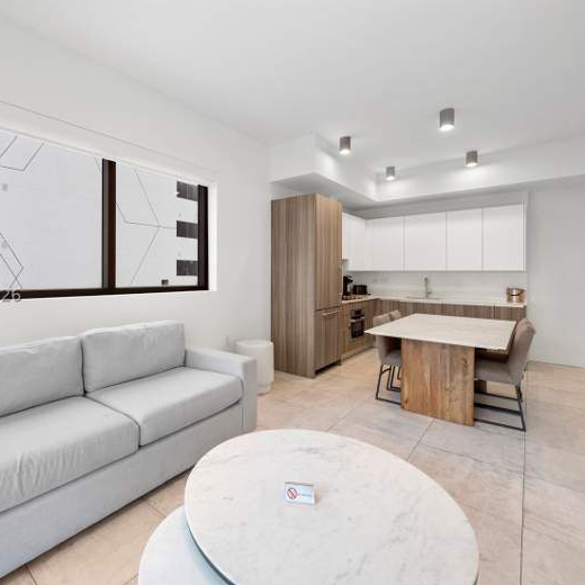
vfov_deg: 84.0
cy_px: 294
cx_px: 230
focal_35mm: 17
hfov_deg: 82.8
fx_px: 325
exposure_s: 1/320
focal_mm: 13
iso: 640
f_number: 8
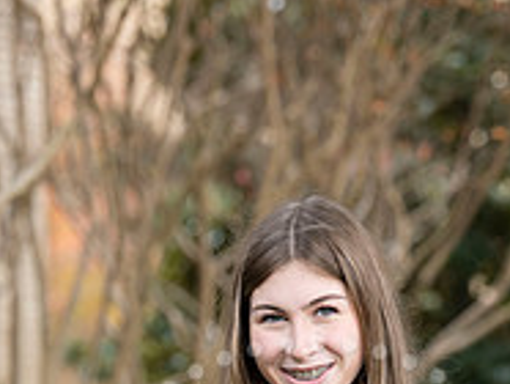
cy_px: 590
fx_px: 3939
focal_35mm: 267
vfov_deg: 5.5
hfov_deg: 7.4
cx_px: 313
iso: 320
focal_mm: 115
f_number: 5
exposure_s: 1/200
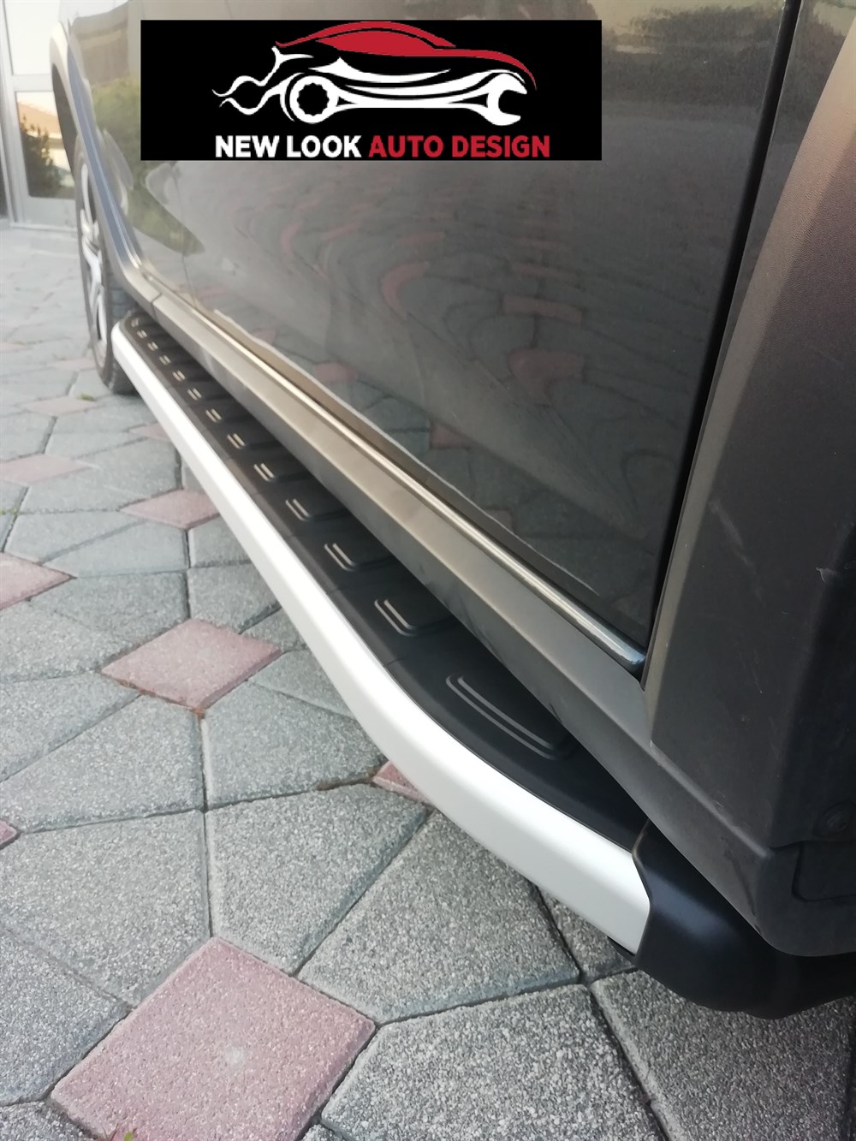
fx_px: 857
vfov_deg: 67.3
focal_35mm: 26
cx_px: 428
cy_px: 570
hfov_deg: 53.1
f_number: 2.2
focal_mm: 3.46
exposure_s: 1/100
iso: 80
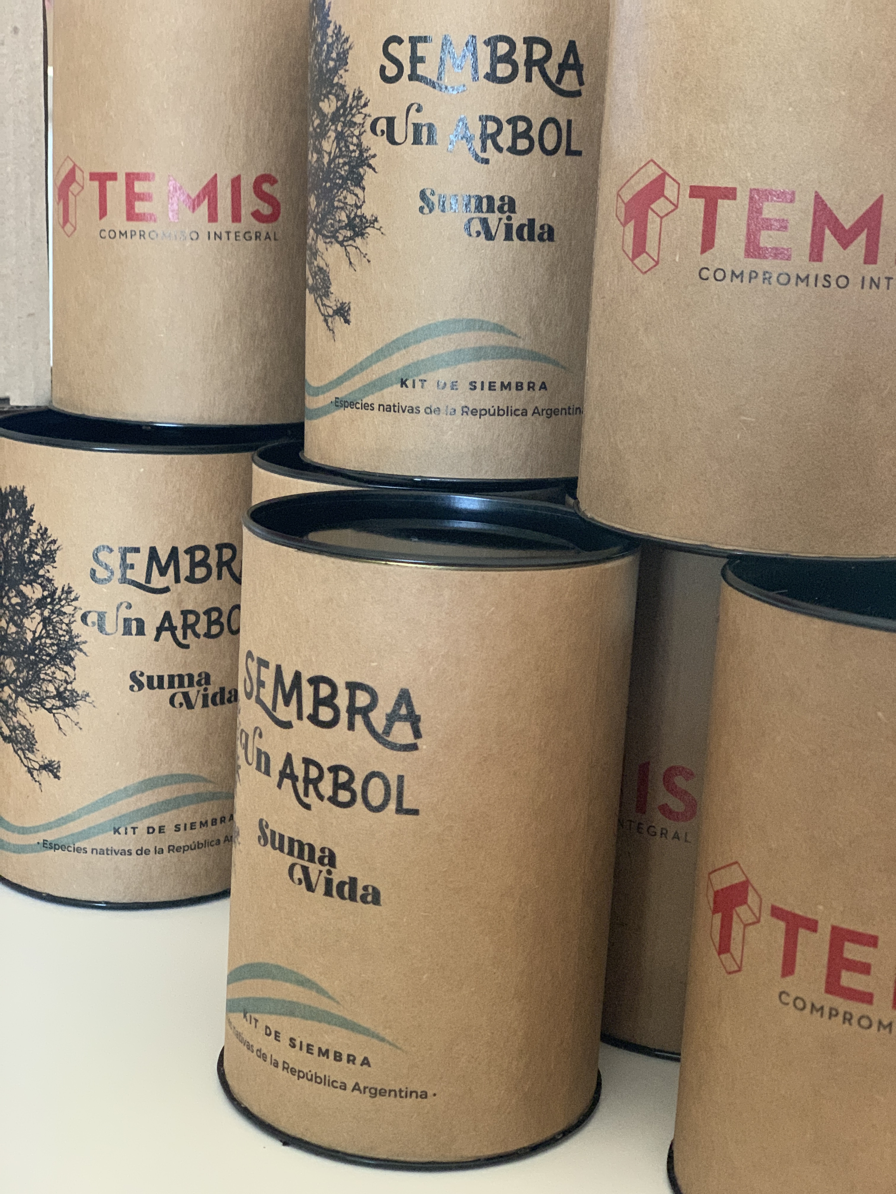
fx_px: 1795
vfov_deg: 36.8
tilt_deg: -11.0
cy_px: 597
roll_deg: -3.1
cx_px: 448
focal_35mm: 52
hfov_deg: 28.0
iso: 400
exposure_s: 1/54
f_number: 2.4
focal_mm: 6
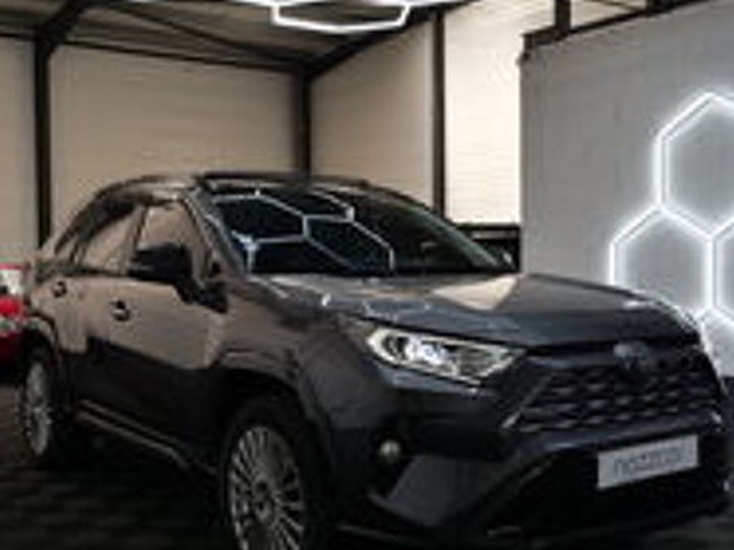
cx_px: 378
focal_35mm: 43
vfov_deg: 33.6
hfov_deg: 43.9
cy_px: 286
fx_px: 912
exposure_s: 1/60
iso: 200
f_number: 4
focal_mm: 20
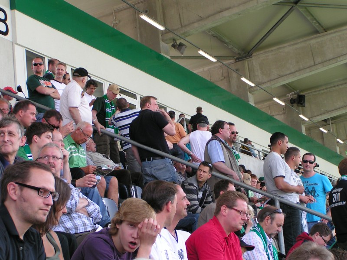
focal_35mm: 79
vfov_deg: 18.7
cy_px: 130
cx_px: 174
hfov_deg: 24.7
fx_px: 792
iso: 50
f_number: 4
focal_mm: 12.1
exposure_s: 1/125
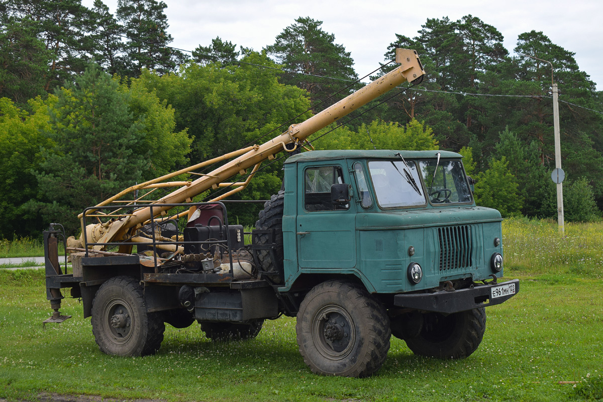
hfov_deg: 35.1
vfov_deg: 23.8
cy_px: 201
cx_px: 302
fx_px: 955
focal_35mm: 57
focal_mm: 38
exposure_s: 1/320
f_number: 6.3
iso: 200
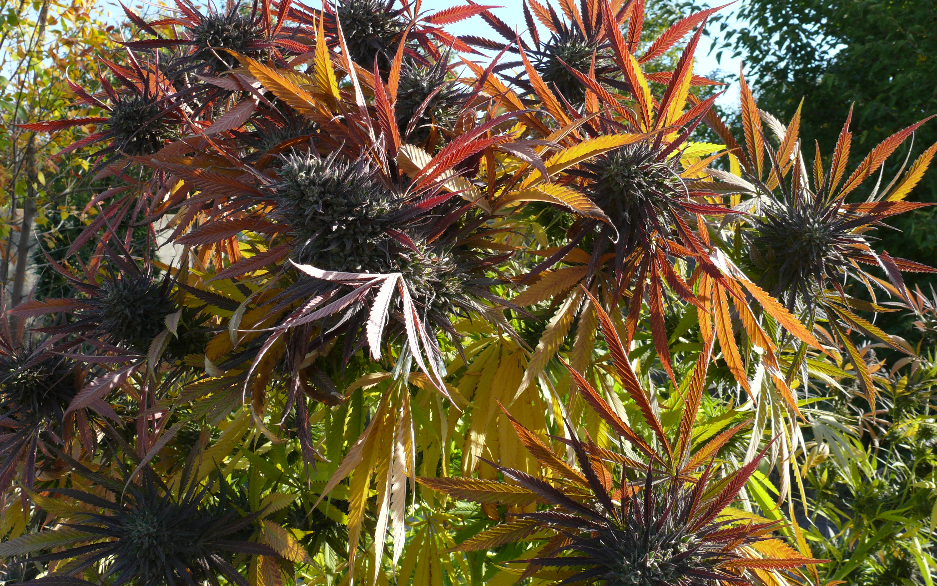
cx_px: 470
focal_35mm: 38
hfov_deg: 51.5
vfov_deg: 33.6
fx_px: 970
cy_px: 292
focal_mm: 7.4
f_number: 5
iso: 100
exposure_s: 1/200
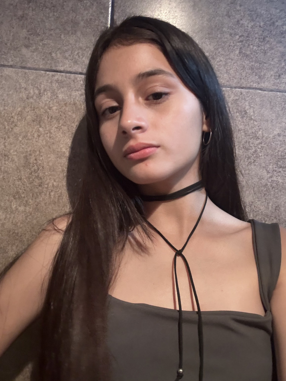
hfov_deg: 46.8
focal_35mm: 30
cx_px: 143
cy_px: 190
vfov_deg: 60.0
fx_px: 330
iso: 320
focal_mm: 2.69
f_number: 1.9
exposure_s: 1/25
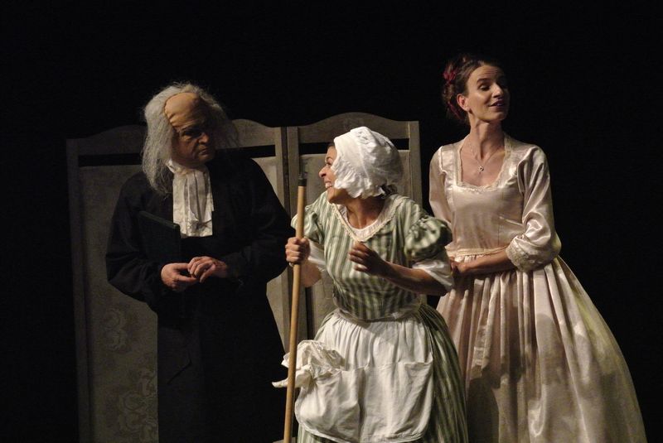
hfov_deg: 13.3
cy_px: 222
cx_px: 332
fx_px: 2839
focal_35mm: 154
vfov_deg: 8.9
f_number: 7.1
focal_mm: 57.2
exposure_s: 1/125
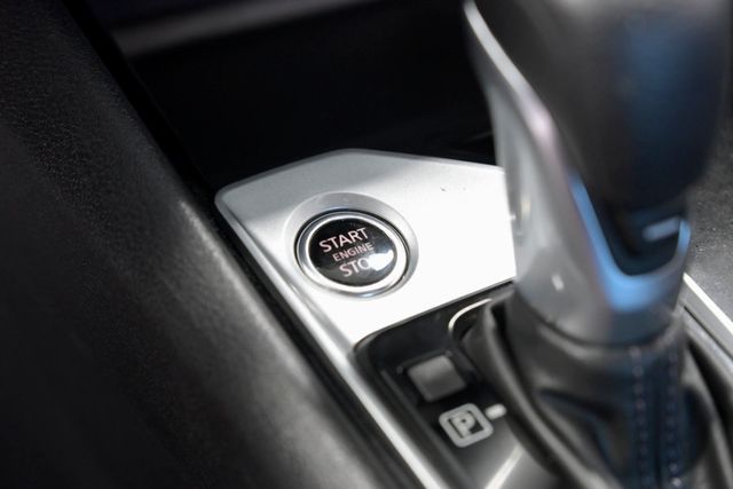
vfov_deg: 20.9
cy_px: 244
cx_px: 366
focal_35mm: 65
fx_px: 1324
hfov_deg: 31.0
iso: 2500
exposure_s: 1/125
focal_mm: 65
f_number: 4.5
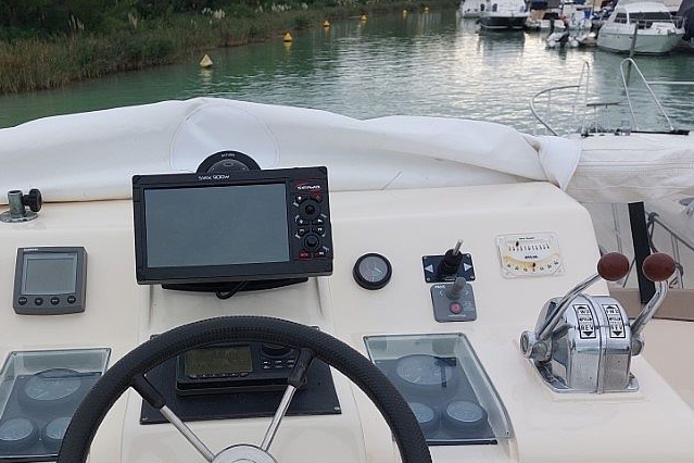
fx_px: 771
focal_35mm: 40
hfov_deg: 47.6
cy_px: 368
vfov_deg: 32.5
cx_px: 229
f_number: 1.8
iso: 25
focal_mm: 5.23
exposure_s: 1/380
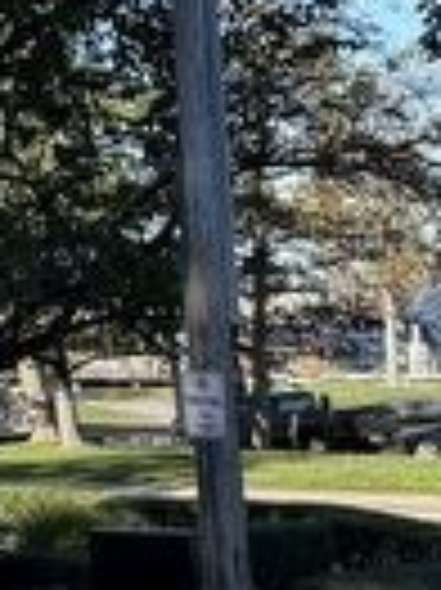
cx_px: -1120
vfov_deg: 13.3
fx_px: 2501
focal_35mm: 147
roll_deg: +2.2
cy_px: 0
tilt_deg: +8.9
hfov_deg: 7.8
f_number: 1.78
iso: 100
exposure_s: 1/1949
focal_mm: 6.76
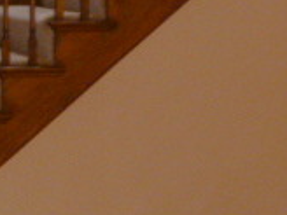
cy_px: 152
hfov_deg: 14.4
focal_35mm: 137
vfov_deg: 10.8
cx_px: 191
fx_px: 1136
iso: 320
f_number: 3.5
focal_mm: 6.3
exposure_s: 1/30
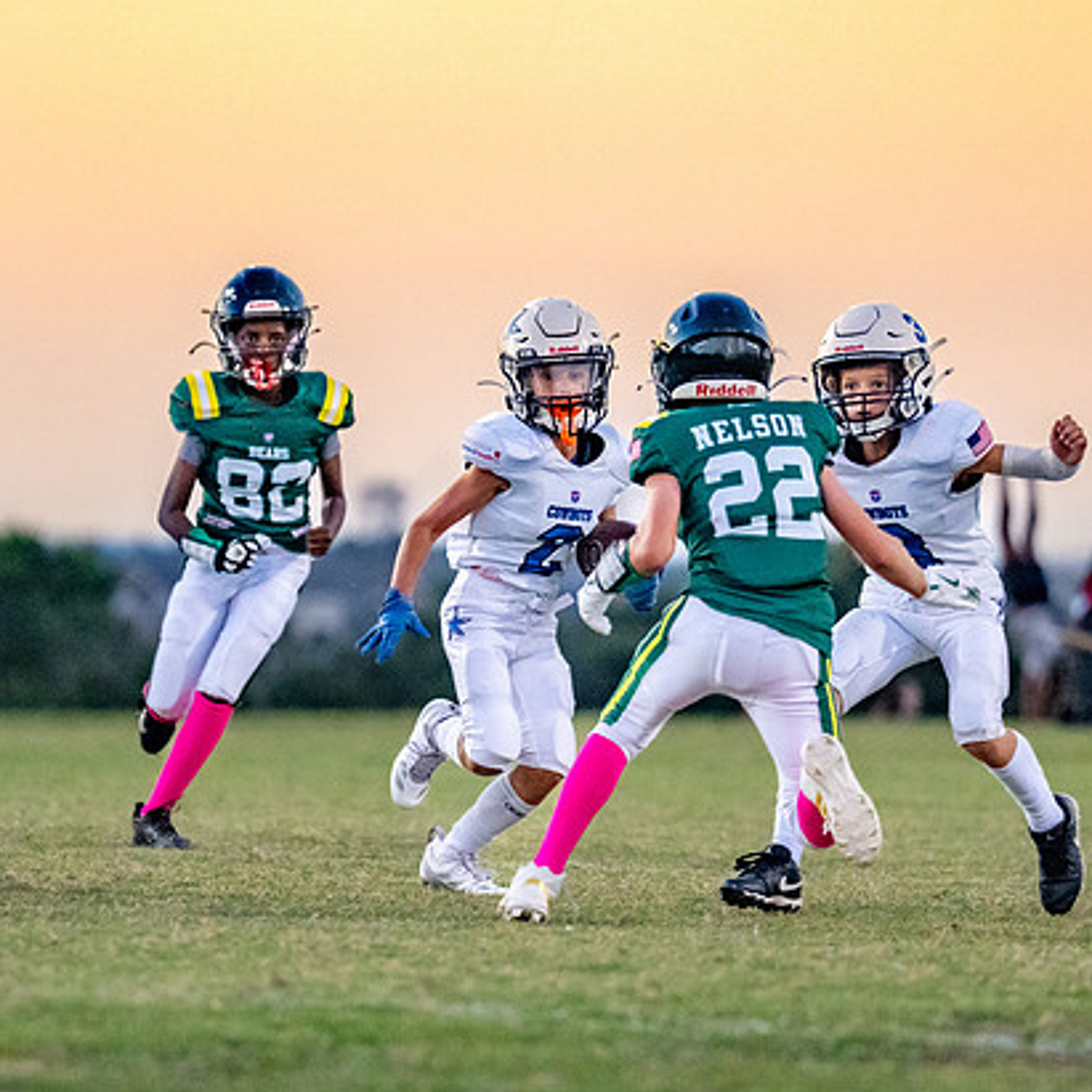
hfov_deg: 4.4
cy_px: 565
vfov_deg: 4.4
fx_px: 14169
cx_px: 504
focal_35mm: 397
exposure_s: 1/1600
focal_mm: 200
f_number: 2.8
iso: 4000
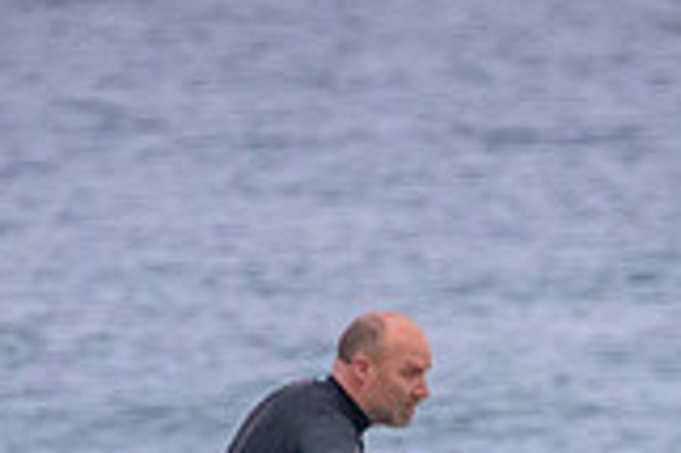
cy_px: 798
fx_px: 54443
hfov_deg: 0.7
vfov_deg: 0.5
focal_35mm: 2881
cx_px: 461
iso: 8000
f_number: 11
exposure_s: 1/800
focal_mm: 800
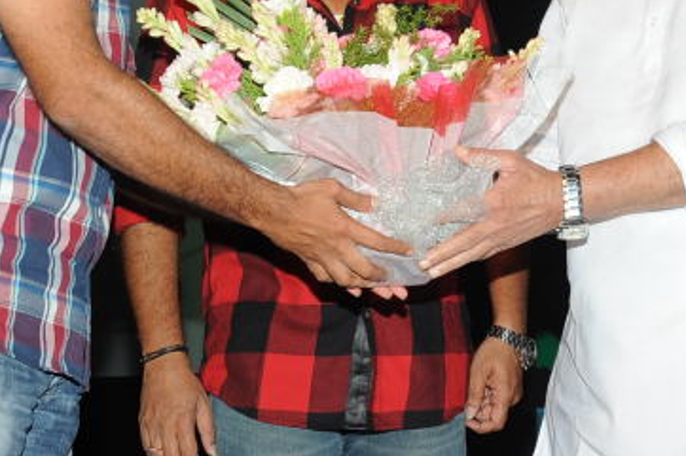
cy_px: 78
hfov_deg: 18.1
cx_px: 379
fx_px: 2152
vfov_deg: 12.1
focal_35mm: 113
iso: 400
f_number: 8
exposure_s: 1/125
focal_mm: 40
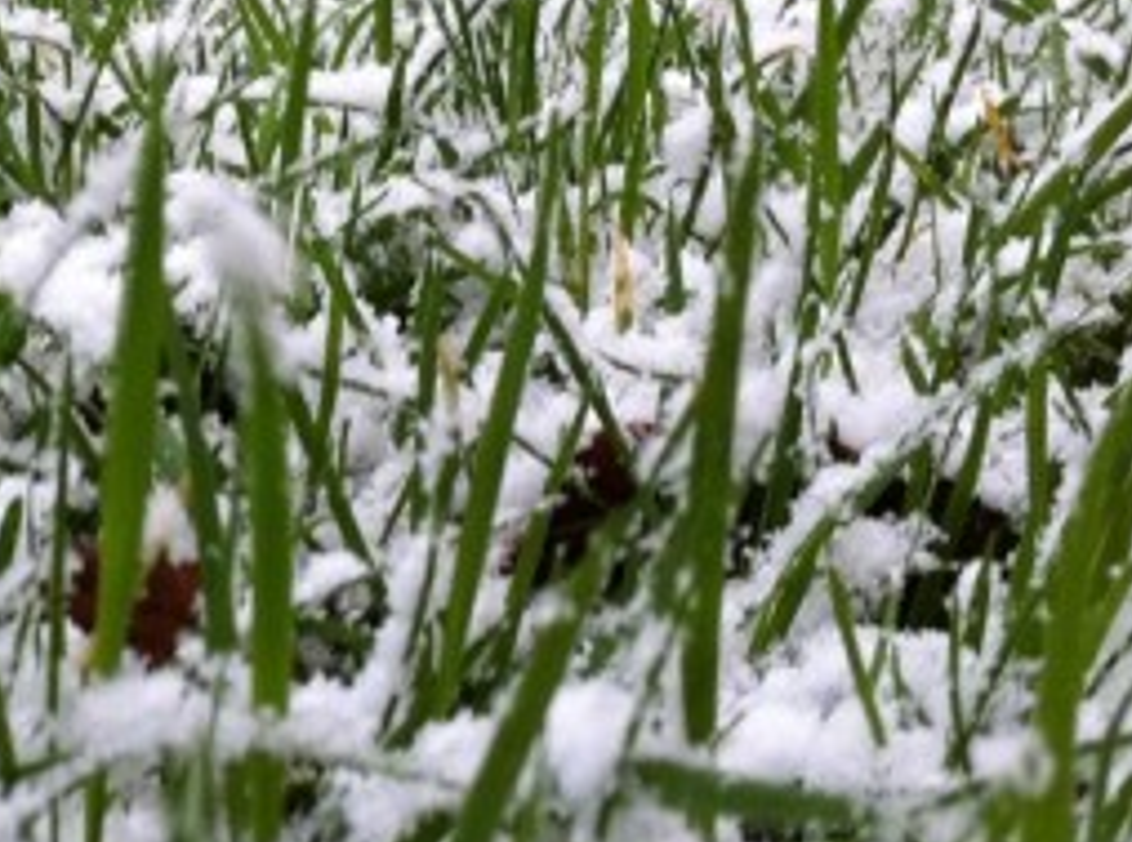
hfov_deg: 19.5
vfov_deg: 14.8
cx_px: 13
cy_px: 49
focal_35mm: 98
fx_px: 3196
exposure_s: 1/30
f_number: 2.8
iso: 80
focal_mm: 3.85
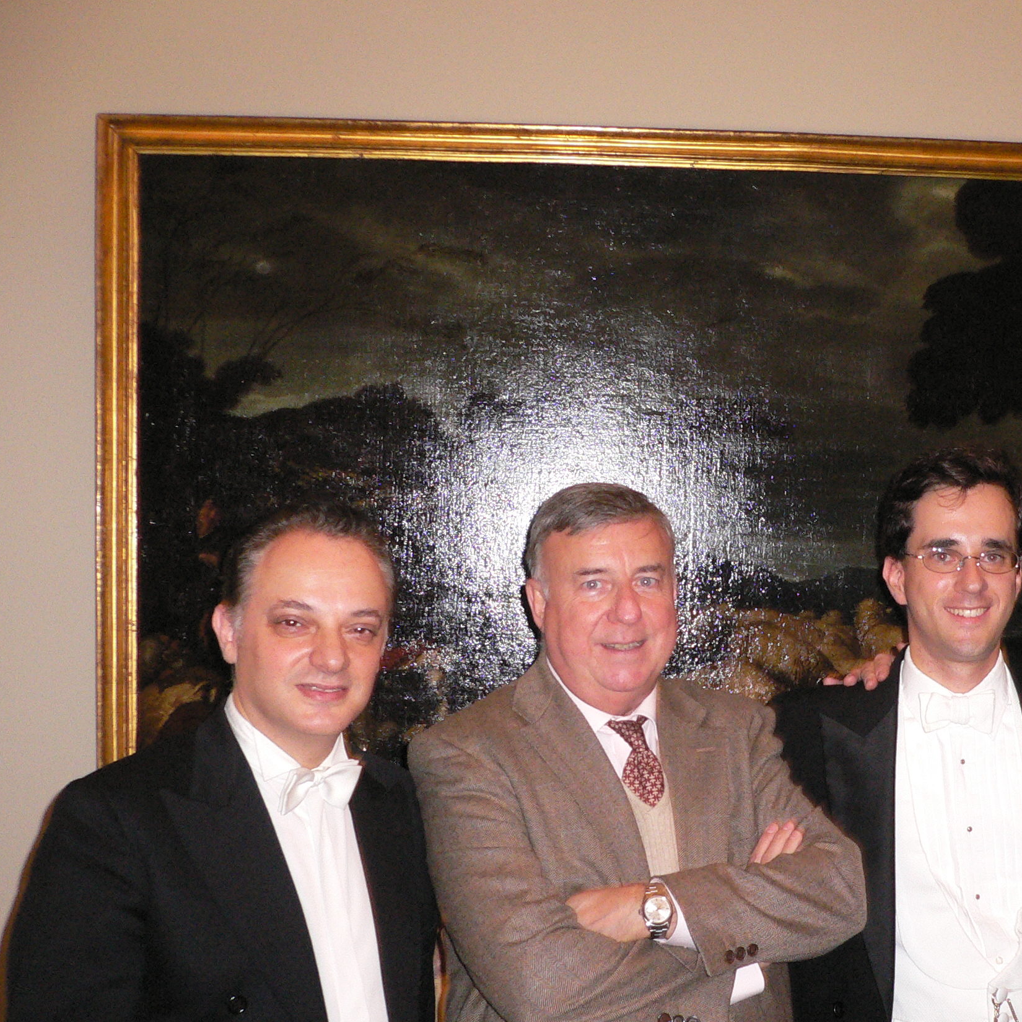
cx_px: 724
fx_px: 1603
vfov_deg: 35.3
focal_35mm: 48
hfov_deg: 34.8
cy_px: 591
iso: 300
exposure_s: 1/60
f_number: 2.8
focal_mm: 5.8
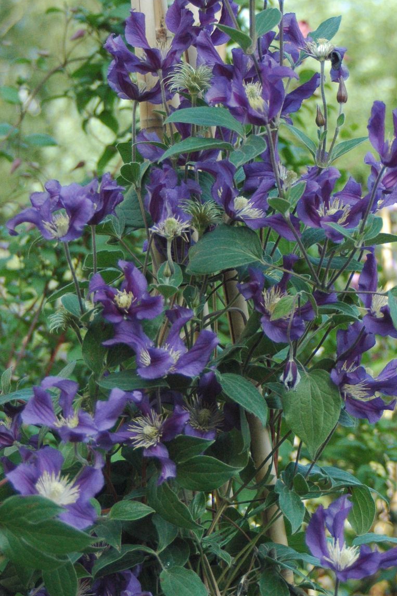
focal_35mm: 118
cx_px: 196
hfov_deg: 11.6
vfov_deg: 17.4
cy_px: 321
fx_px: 1955
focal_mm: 50
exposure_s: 1/800
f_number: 5.6
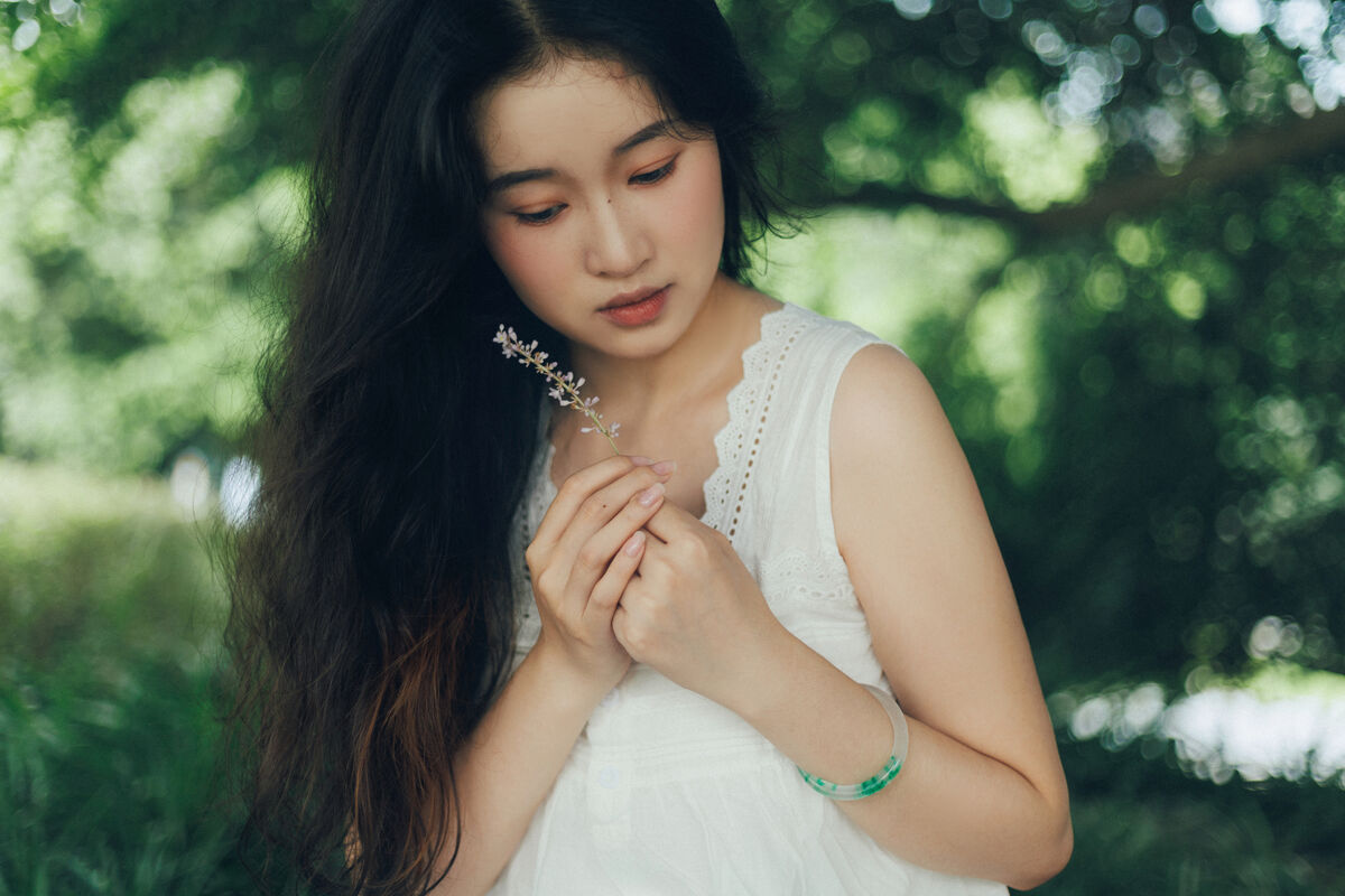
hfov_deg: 39.6
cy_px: 448
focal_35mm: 50
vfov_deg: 27.0
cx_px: 672
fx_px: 1868
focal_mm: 50
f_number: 2
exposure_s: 1/200
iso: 320
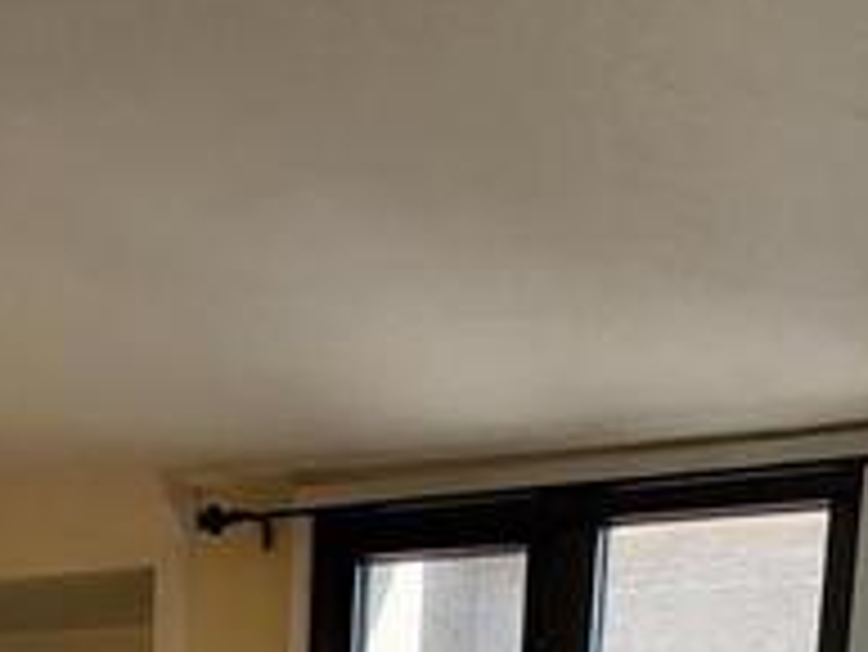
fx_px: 1731
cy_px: 1349
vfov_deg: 16.0
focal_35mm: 69
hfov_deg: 28.1
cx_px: 423
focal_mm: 1.8
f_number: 2.2
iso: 50
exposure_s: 1/145
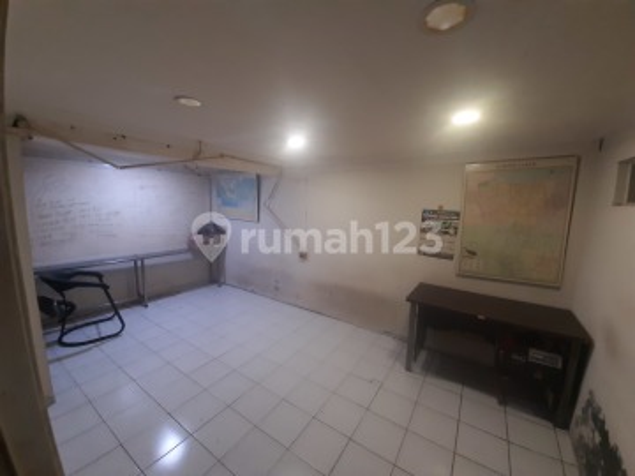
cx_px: 318
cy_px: 238
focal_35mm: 13
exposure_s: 1/25
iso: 250
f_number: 2.2
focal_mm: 1.42
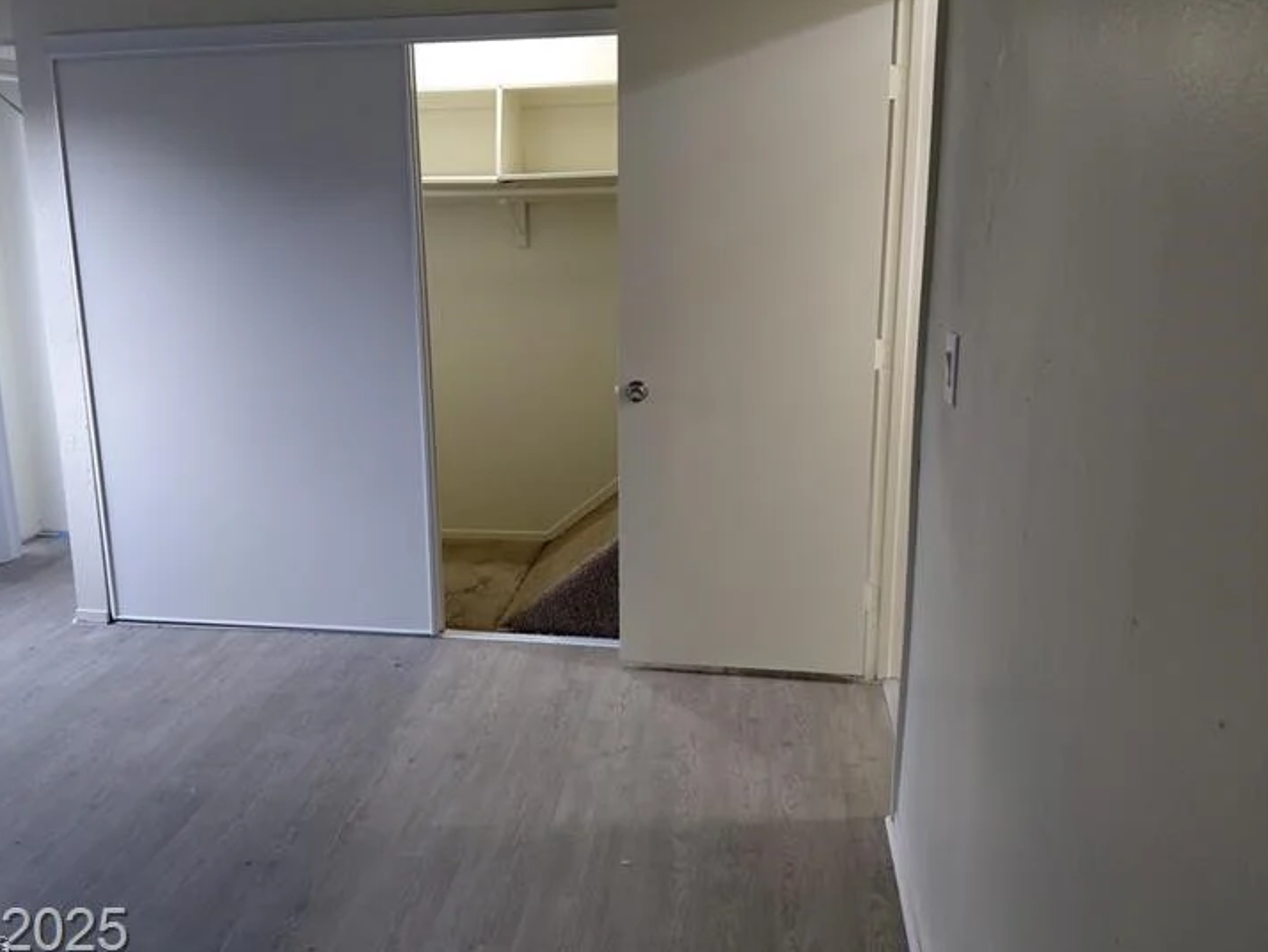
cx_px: 570
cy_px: 439
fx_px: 1026
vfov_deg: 49.7
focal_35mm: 28
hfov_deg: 63.3
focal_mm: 4.69
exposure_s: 1/60
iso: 320
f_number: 1.8
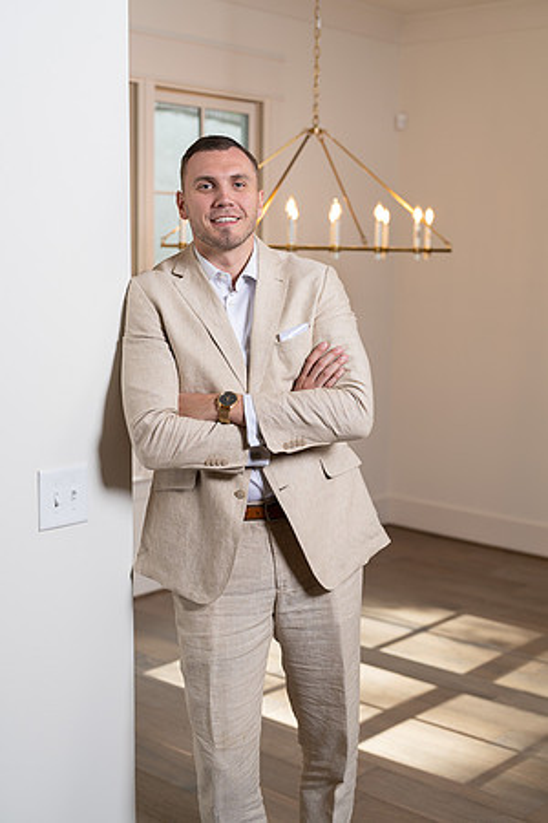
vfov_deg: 39.6
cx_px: 274
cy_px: 412
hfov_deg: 27.0
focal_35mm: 50
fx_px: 1142
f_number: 2.8
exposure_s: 1/160
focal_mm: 50
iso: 100
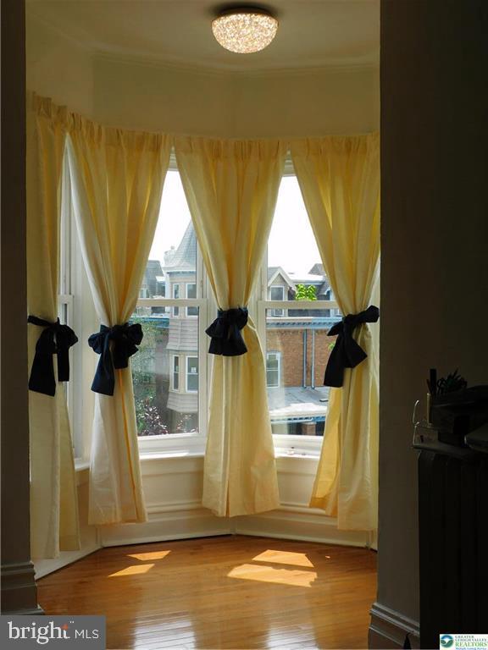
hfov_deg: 29.1
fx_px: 940
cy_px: 325
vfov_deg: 38.2
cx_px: 244
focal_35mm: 50
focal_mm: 9
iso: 125
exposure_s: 1/320
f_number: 4
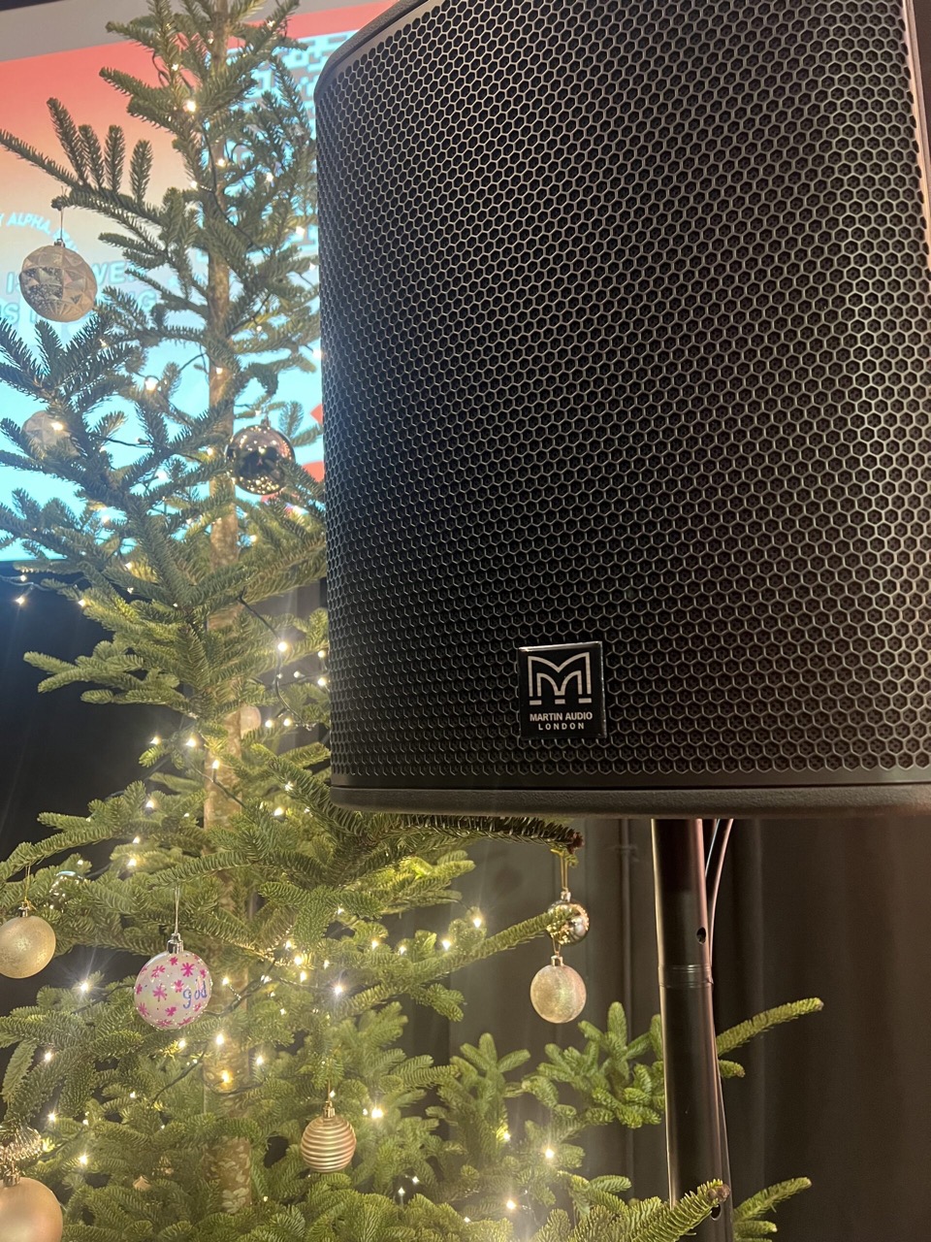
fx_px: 932
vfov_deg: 67.3
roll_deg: +0.1
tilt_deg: +7.6
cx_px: 466
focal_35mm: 26
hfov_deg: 53.1
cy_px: 621
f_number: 1.5
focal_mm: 5.7
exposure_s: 1/33
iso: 400
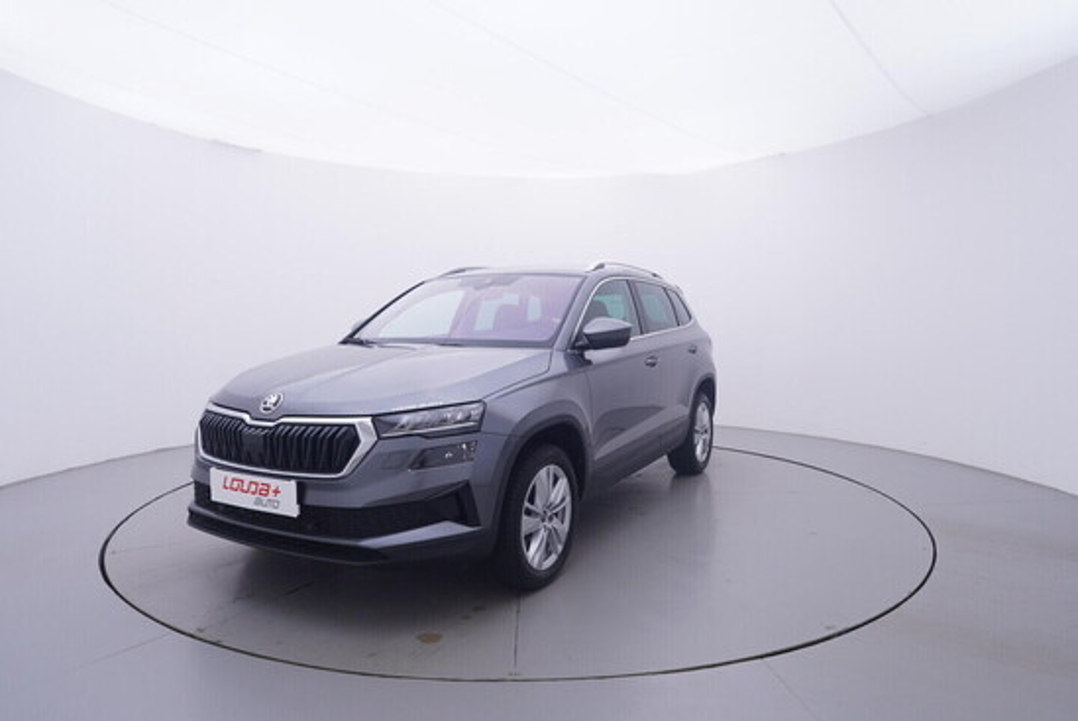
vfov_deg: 56.2
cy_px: 360
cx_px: 539
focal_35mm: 22
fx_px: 674
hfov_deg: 77.3
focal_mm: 15
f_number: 5
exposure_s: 1/80
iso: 200
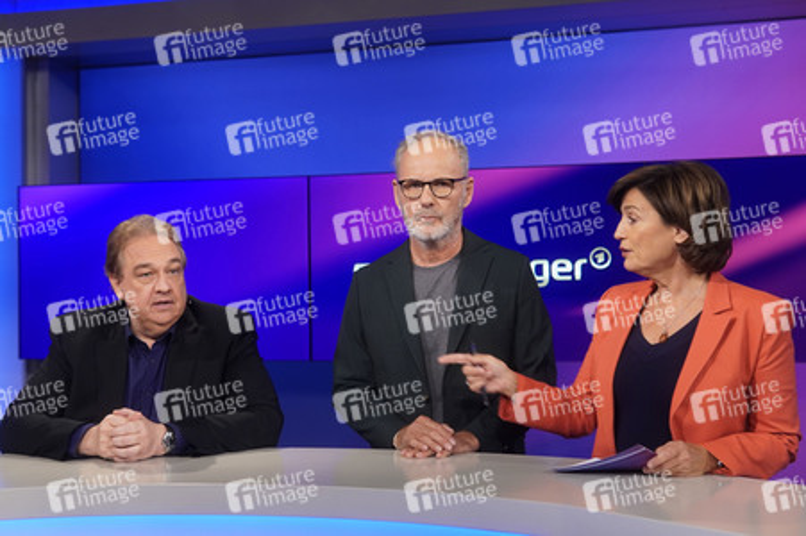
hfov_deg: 43.6
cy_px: 268
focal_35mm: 45
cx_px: 403
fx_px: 1007
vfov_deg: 29.8
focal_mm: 30
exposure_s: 1/100
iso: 640
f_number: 2.5
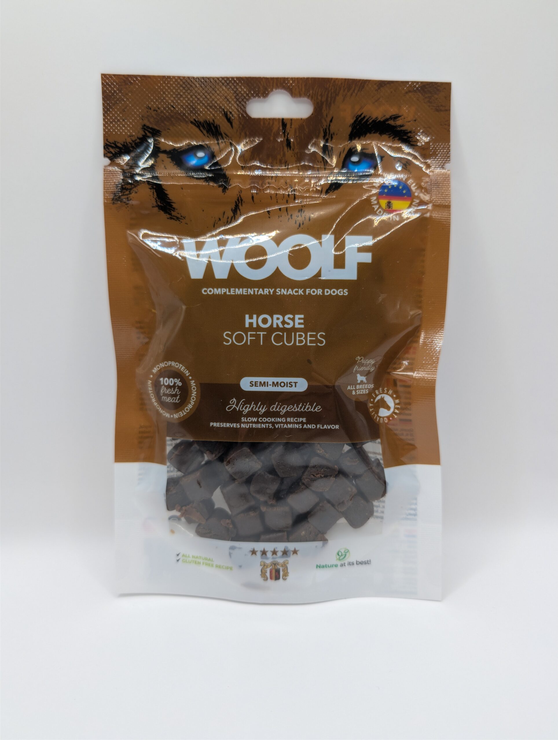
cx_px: 279
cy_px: 370
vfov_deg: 71.5
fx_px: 514
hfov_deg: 56.9
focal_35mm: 24
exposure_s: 1/56.5
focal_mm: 6.9
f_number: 1.68
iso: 20
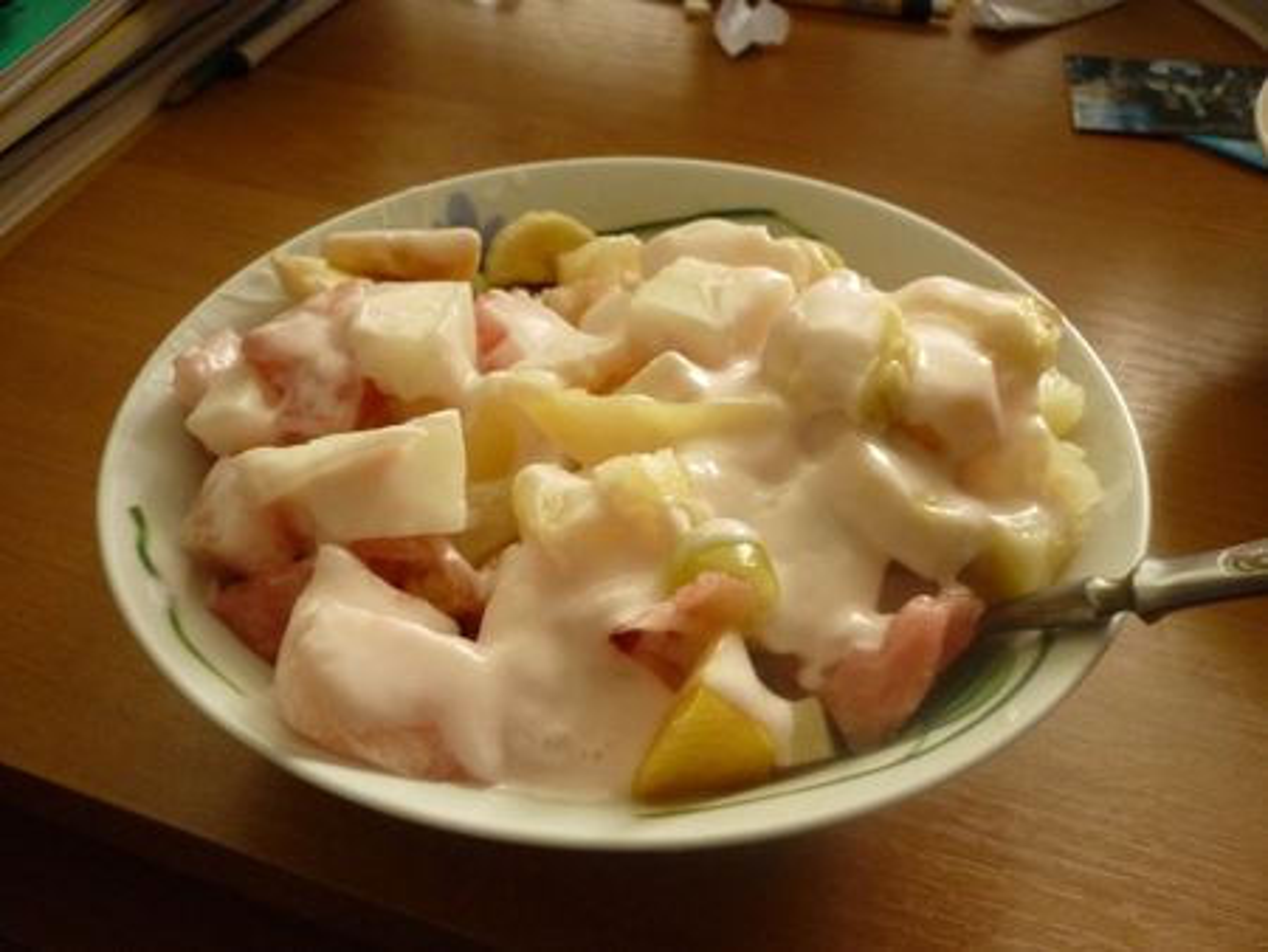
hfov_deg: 55.3
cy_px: 476
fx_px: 1209
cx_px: 634
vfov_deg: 43.0
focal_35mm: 33
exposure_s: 1/25
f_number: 2.8
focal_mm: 5.5
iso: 400
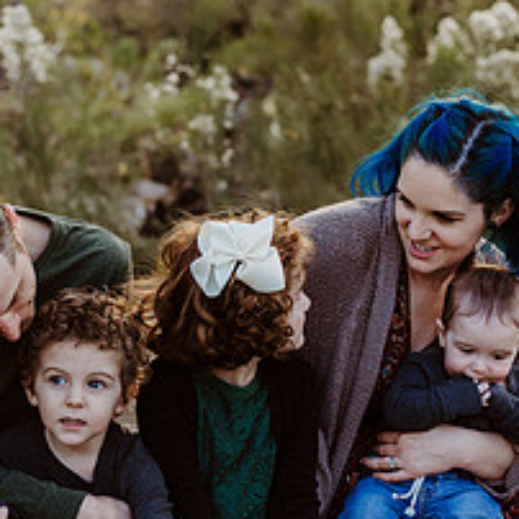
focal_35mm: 122
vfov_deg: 14.3
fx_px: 2069
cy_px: 371
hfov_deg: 14.3
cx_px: 170
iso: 400
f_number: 3.2
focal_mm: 50
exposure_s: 1/800
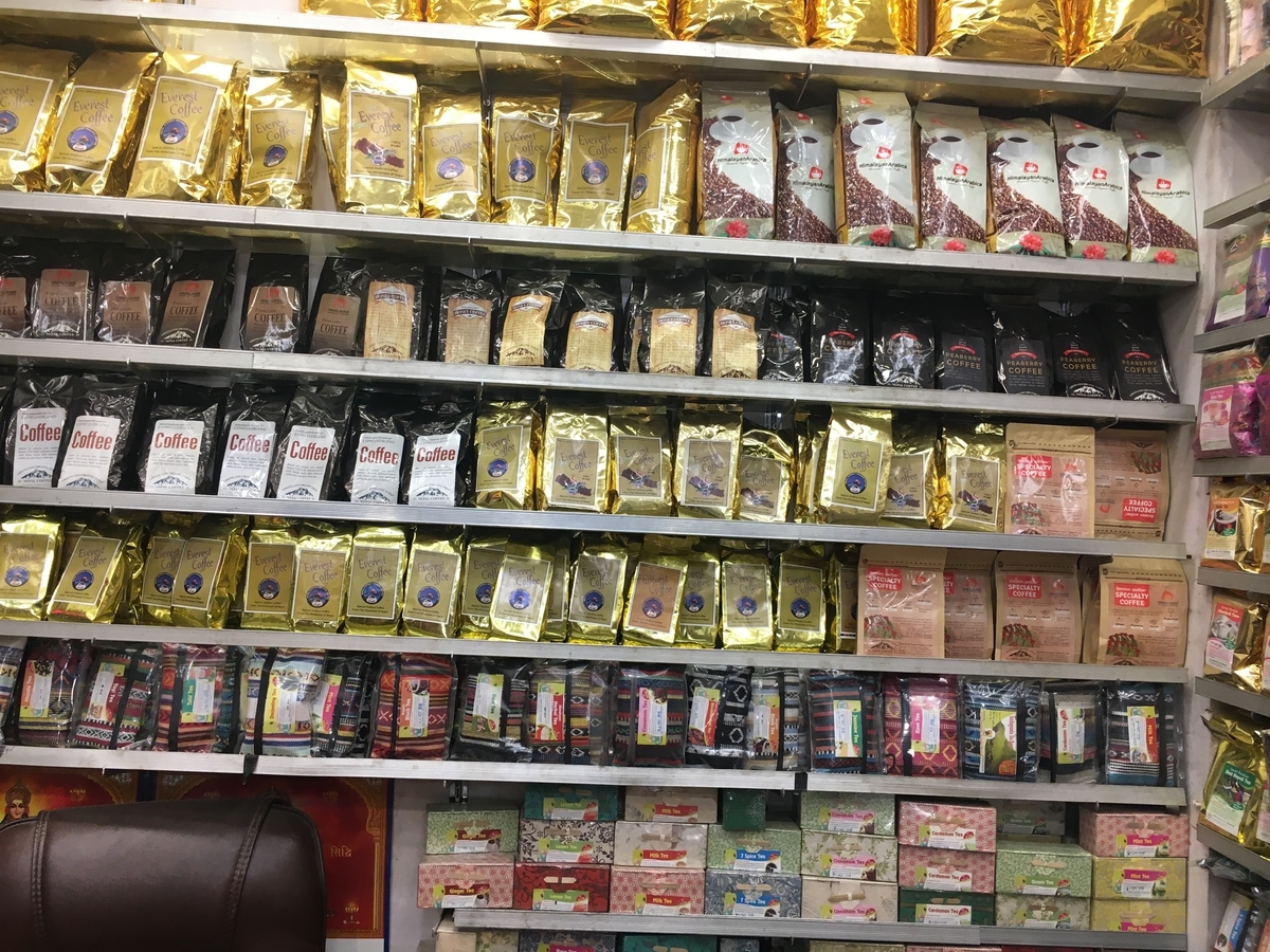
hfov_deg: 61.7
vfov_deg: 48.2
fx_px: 1064
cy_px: 476
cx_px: 635
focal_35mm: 29
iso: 40
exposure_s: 1/33
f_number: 2.2
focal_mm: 4.15
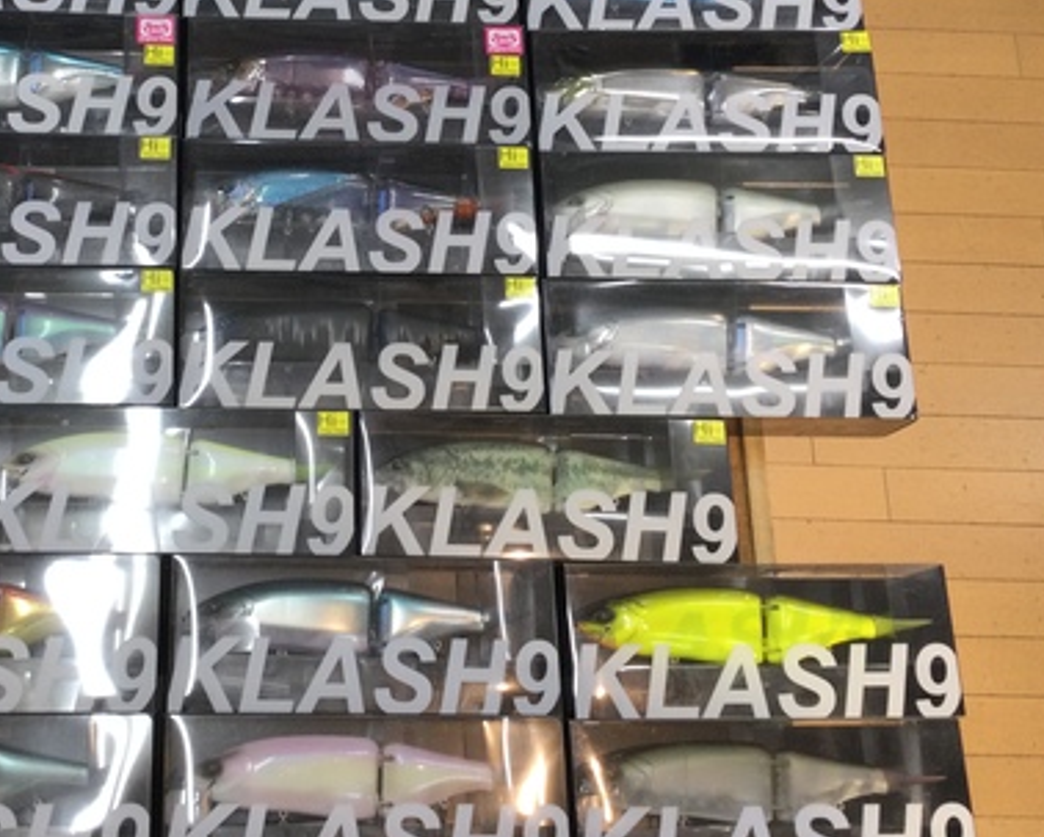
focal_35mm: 48
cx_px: 279
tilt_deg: -72.2
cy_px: 271
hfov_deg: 37.9
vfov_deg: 31.2
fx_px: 1484
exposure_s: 1/40
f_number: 2.4
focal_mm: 3.3
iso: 25
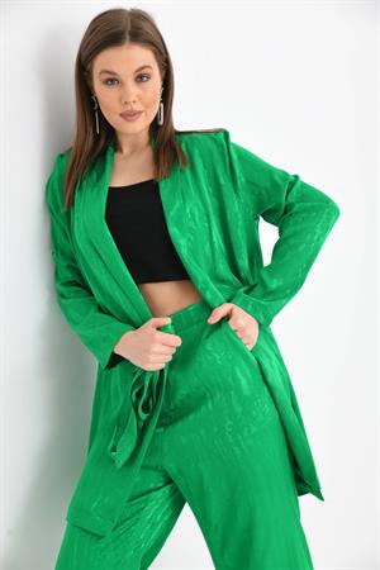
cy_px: 285
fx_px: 982
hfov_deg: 21.9
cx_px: 190
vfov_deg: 32.4
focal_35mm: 62
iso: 200
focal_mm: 62
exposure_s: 1/125
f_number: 7.1
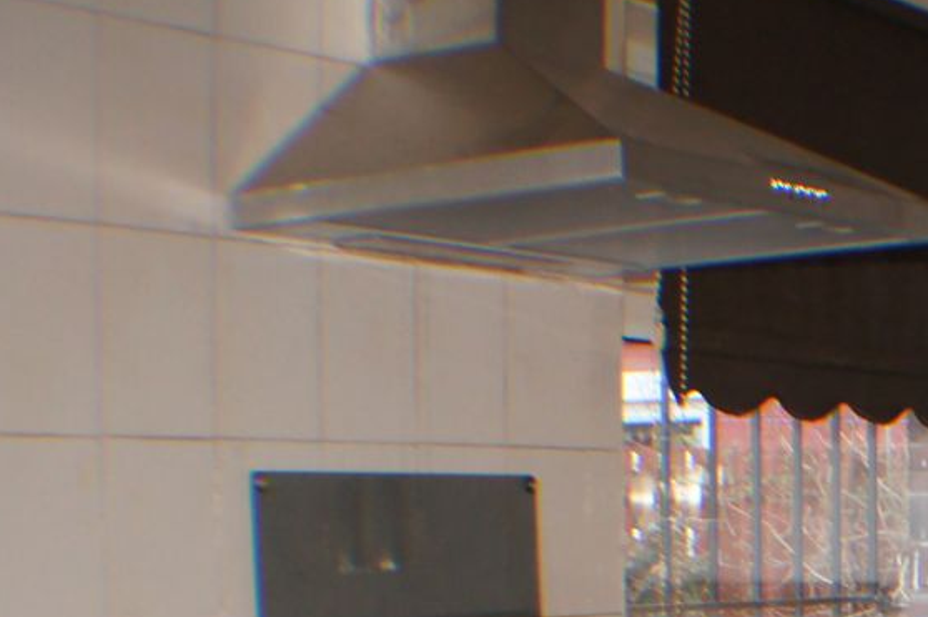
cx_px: 1393
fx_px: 2833
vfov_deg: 12.0
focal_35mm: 110
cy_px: 842
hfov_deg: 16.9
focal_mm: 20
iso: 400
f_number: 4
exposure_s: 1/60
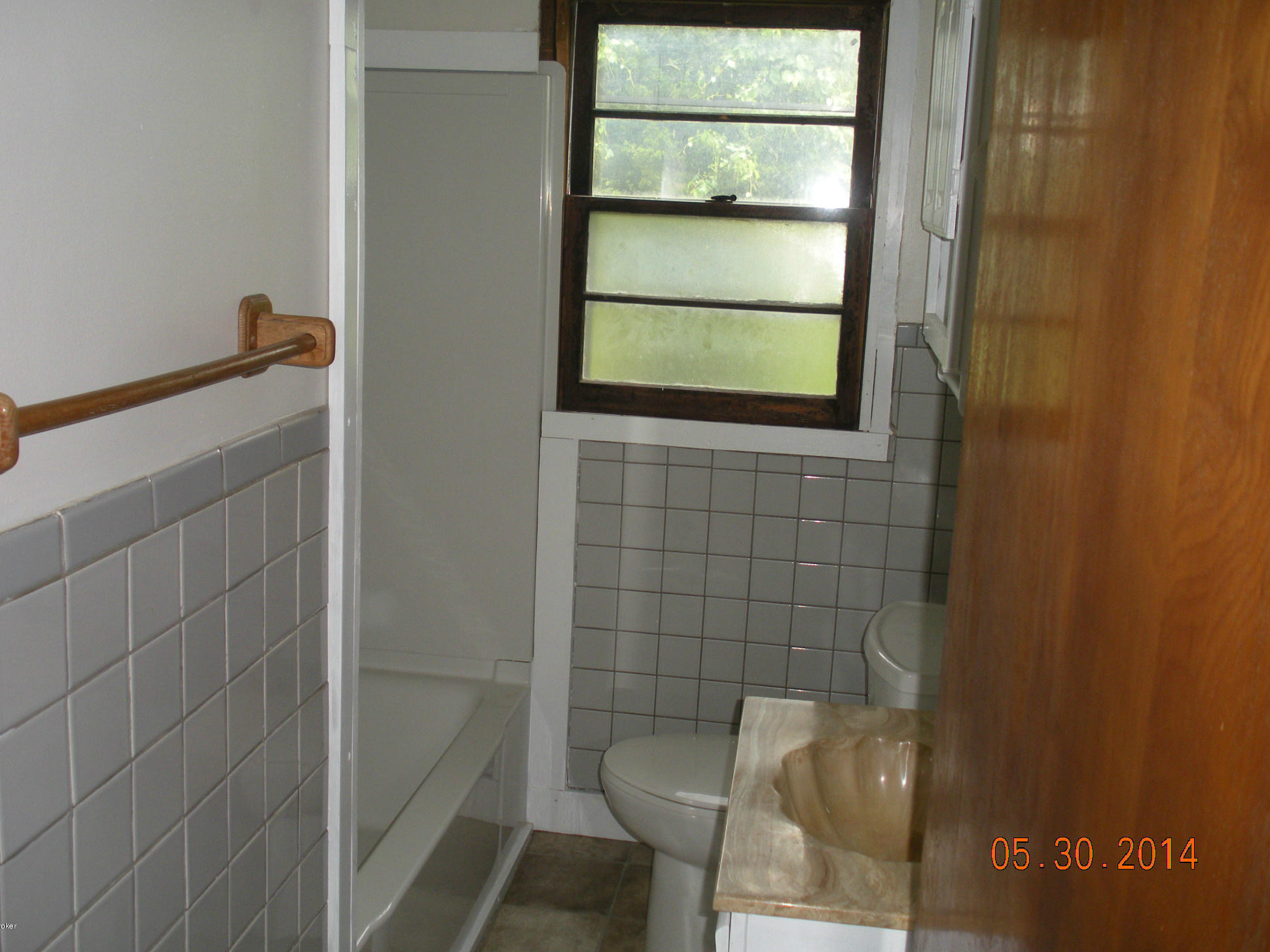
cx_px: 608
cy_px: 456
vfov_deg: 37.7
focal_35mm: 38
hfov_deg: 49.0
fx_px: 1394
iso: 95
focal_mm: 6.3
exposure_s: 1/74.7
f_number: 3.5
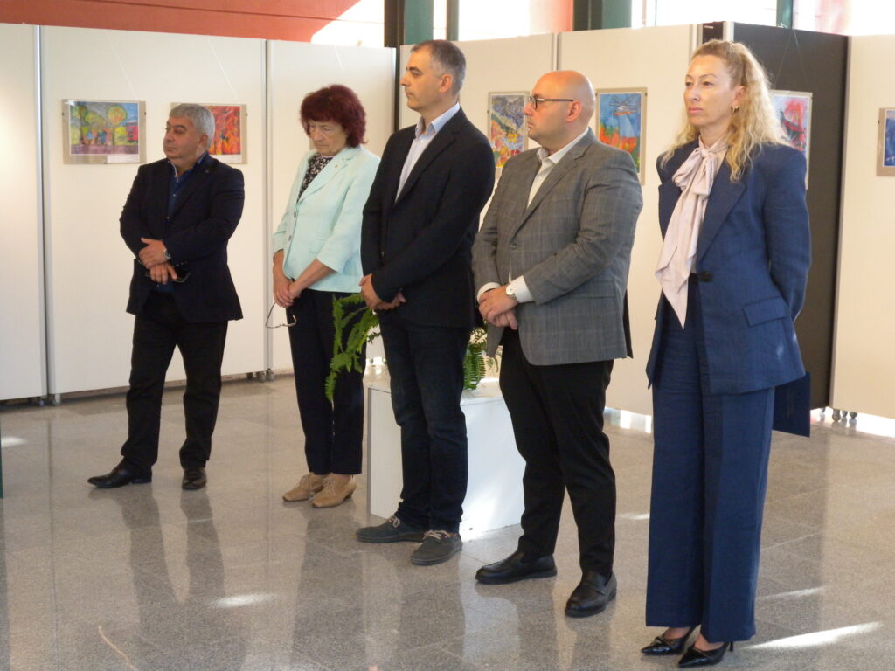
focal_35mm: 52
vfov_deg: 28.0
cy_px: 336
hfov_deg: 36.8
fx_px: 1344
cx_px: 448
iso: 354
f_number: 3.7
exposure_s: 1/60.8
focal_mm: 11.1
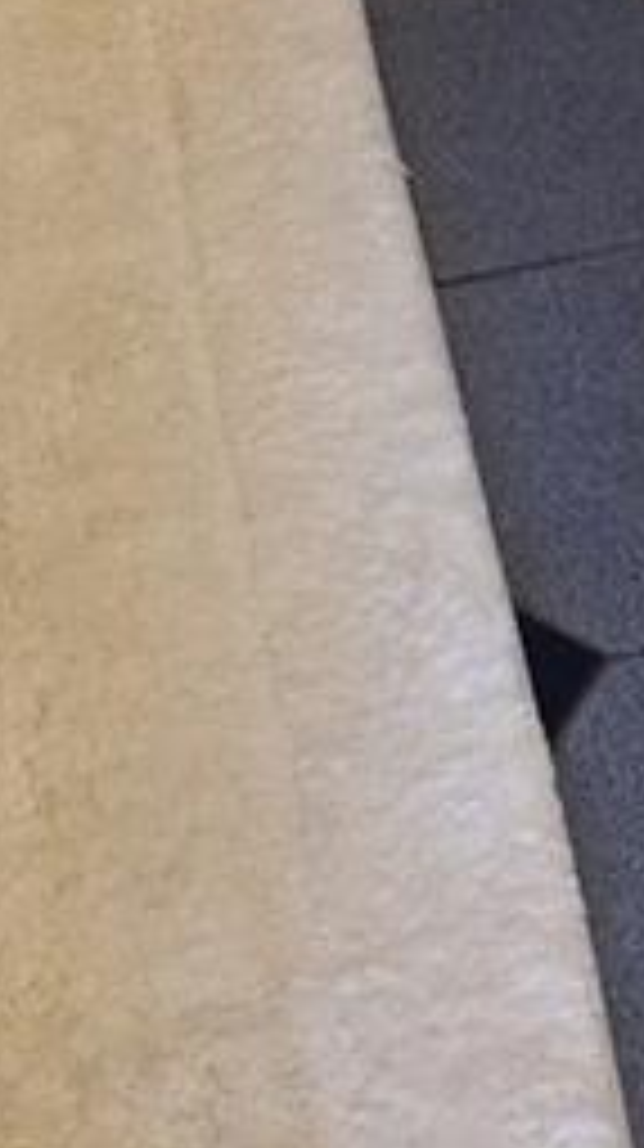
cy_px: -1540
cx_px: 338
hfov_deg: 10.2
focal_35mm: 118
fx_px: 3591
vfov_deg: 13.6
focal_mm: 6.4
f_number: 1.8
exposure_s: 1/120
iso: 250
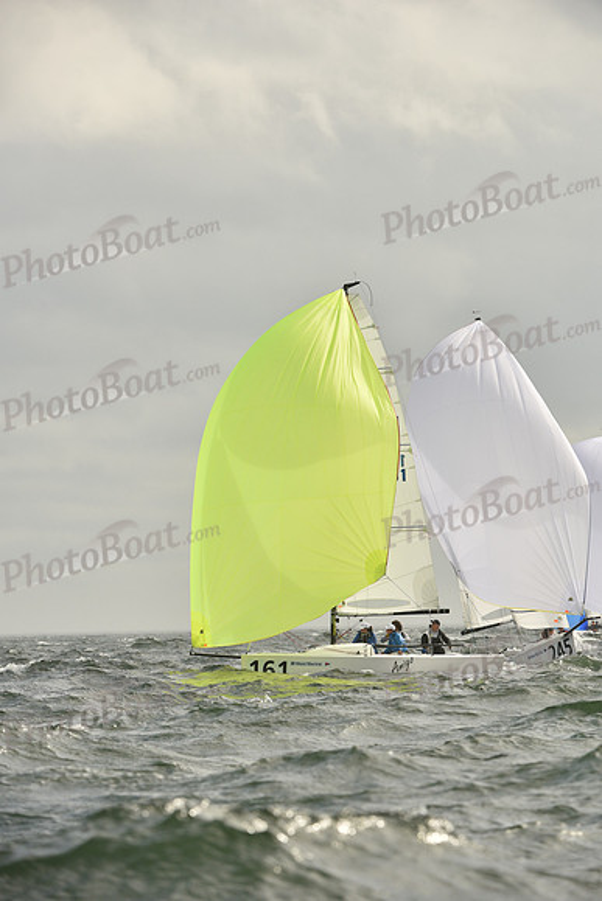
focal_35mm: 240
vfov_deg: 8.6
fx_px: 6016
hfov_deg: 5.7
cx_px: 301
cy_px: 450
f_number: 7.1
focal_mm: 240
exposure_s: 1/1600
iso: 320
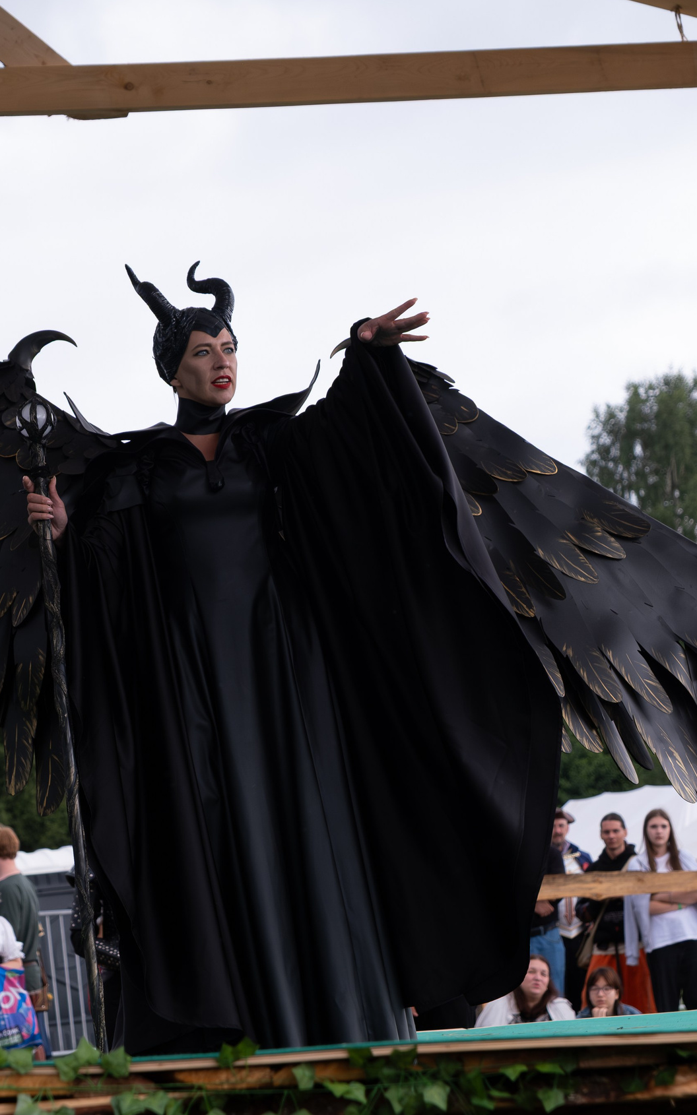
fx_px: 3192
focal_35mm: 105
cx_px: 235
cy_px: 558
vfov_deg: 19.8
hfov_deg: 12.4
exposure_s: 1/800
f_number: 3.6
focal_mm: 45.5
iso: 640
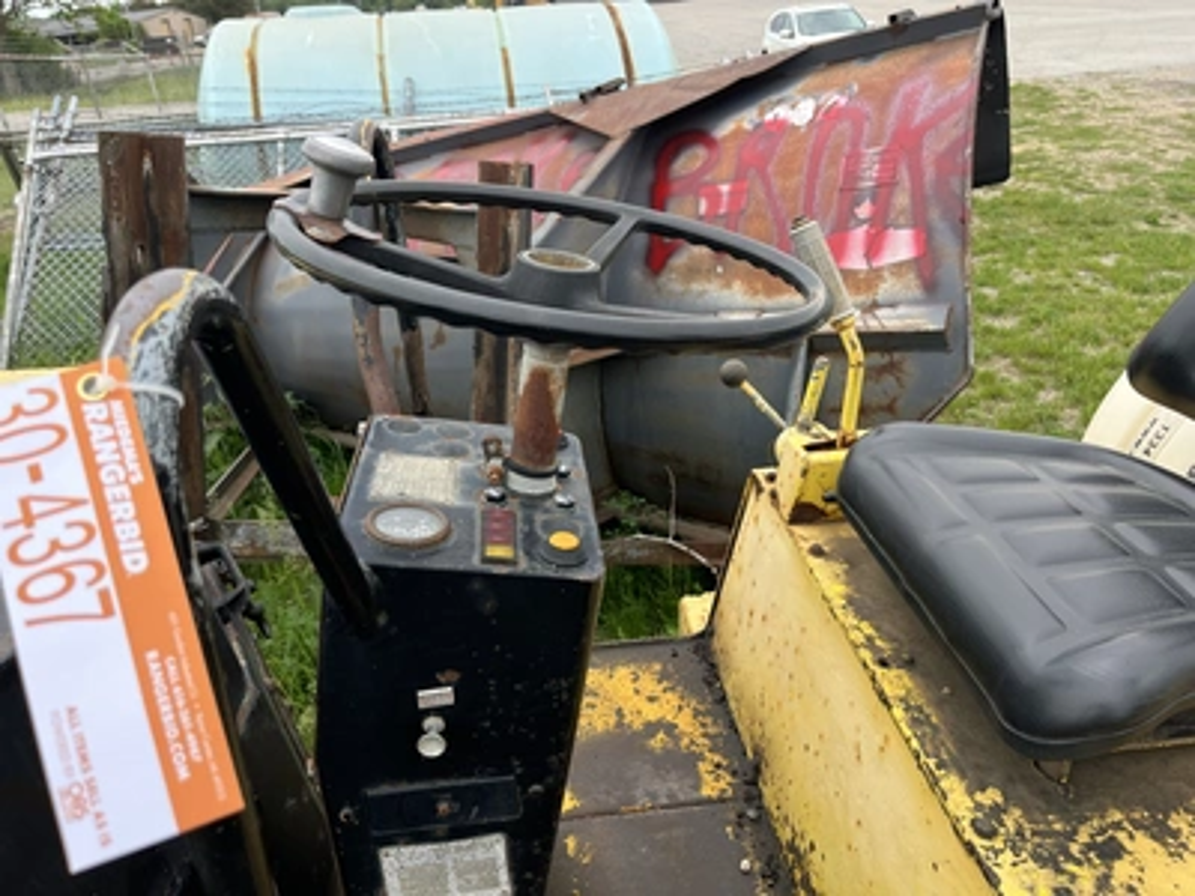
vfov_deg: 53.1
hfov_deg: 67.3
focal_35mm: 26
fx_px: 898
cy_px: 448
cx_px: 598
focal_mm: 5.1
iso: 50
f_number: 1.6
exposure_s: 1/433
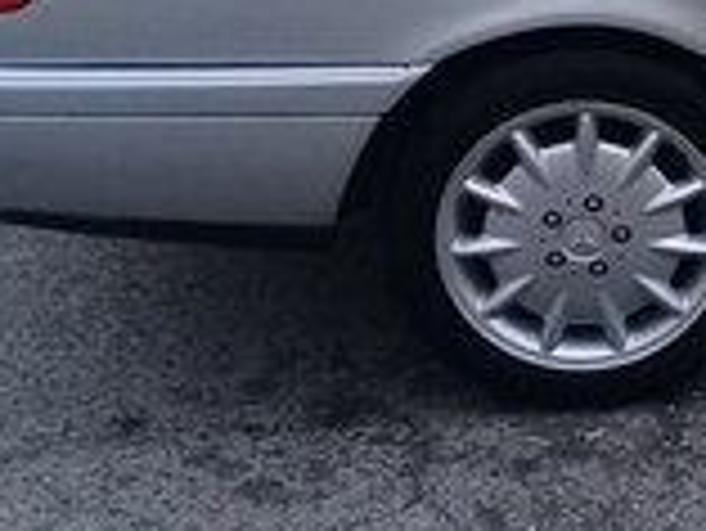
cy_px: -196
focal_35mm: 130
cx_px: 1070
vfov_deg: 11.1
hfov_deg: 14.2
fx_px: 2653
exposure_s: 1/370
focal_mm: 3.3
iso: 50
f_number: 2.2
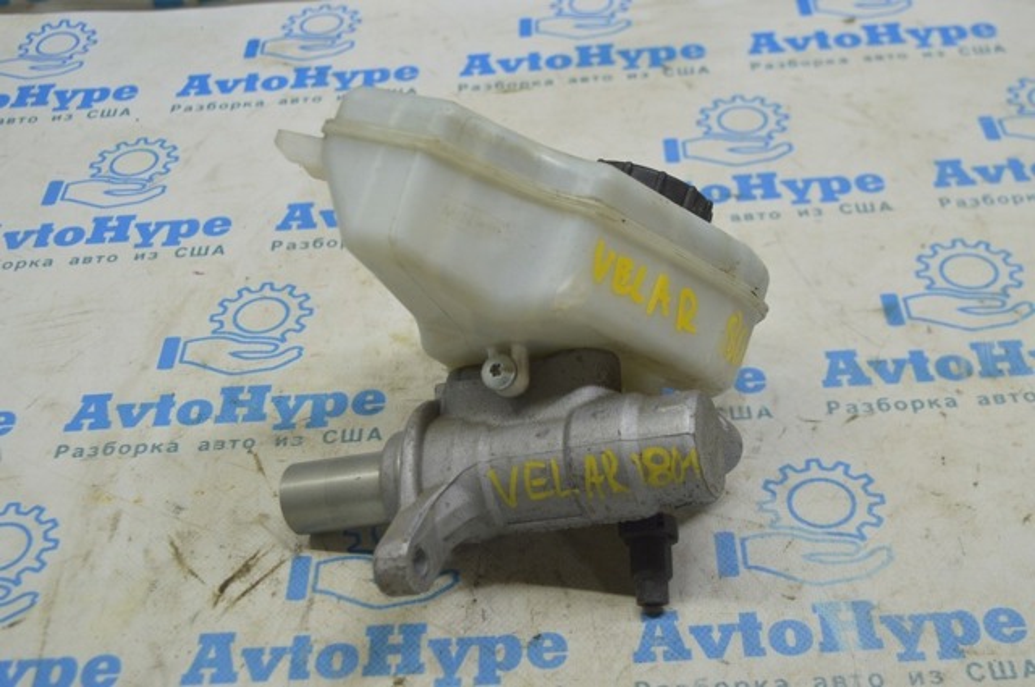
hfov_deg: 38.9
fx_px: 1464
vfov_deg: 26.4
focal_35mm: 51
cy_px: 344
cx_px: 518
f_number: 5.6
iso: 400
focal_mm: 34
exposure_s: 1/40
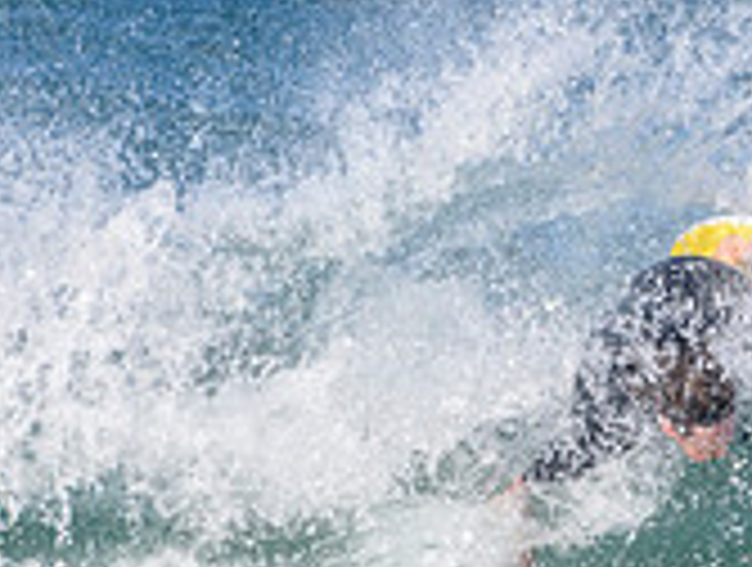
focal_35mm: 2499
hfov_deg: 0.8
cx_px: 711
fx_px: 54406
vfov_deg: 0.6
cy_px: 691
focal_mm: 500
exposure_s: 1/4000
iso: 720
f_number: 5.6
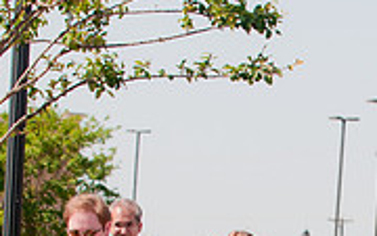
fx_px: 4043
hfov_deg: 5.3
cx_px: 448
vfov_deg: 3.3
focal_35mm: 393
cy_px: 398
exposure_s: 1/1000
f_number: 5
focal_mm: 80
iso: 200
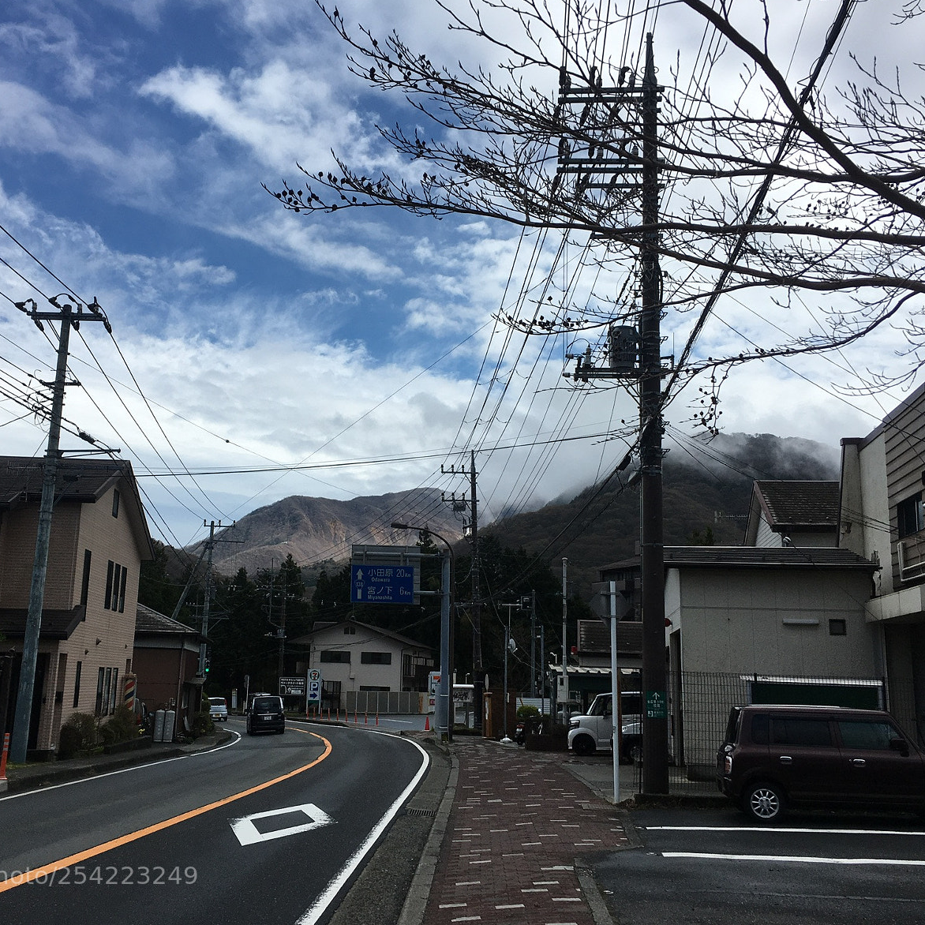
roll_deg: -2.0
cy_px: 464
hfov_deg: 47.2
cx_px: 416
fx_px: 1058
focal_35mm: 35
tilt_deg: +12.3
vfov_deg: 47.2
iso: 25
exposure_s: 1/2262
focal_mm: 4.15
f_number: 2.2
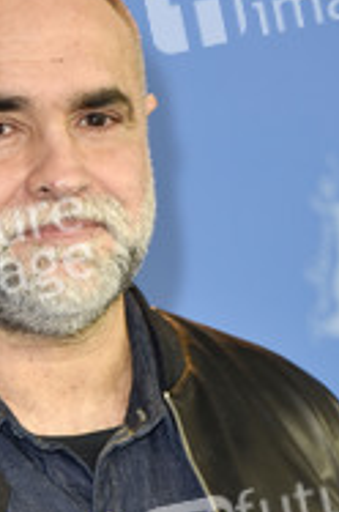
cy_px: 400
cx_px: 33
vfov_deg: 5.4
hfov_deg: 3.6
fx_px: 5458
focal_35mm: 385
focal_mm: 180
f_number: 5.6
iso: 640
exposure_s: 1/125
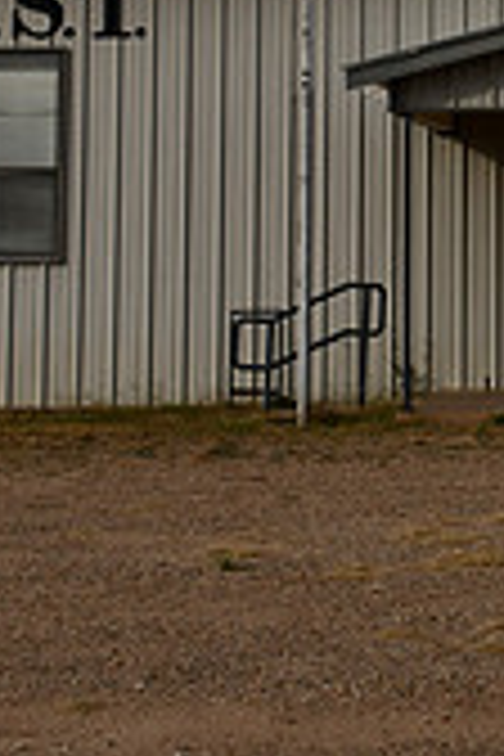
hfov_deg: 9.8
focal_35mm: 135
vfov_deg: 14.8
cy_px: -61
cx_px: 774
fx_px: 2835
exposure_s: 1/400
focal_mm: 26
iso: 100
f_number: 10
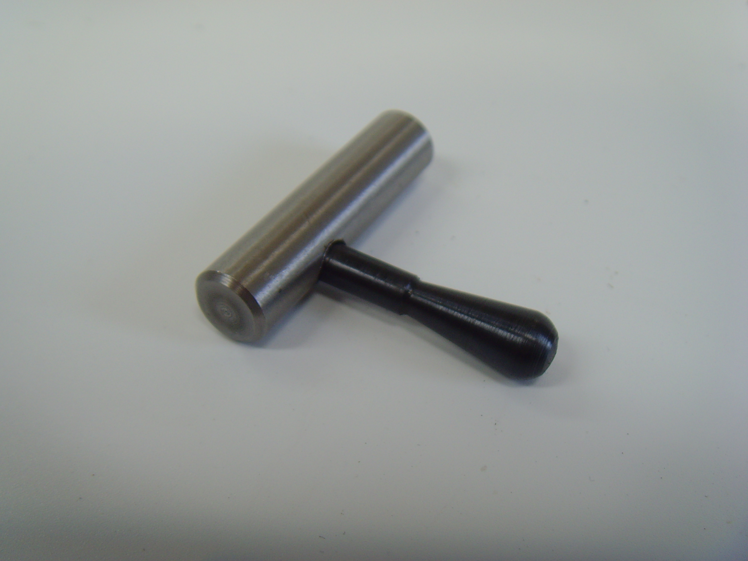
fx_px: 843
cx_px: 374
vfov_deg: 36.8
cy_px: 280
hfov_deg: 47.9
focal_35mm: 39
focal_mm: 6.6
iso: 80
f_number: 3.5
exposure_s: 1/90
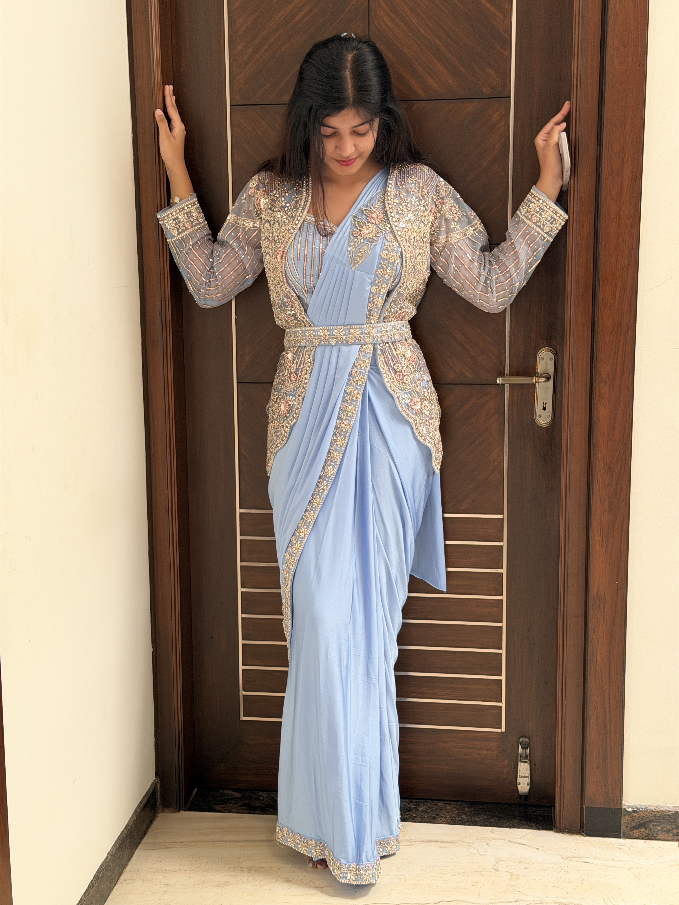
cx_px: 340
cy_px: 452
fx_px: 1255
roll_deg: -1.3
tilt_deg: -10.7
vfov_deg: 39.7
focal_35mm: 48
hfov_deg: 30.3
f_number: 1.78
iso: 200
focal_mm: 6.76
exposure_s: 1/33
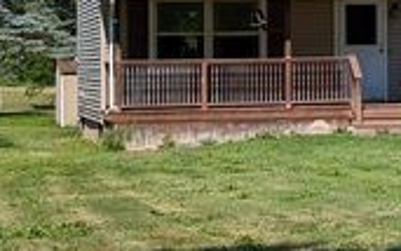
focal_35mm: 152
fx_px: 1662
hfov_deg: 13.1
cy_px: -35
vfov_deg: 8.6
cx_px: 563
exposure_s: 1/1577
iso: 19
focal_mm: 6.9
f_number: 1.68
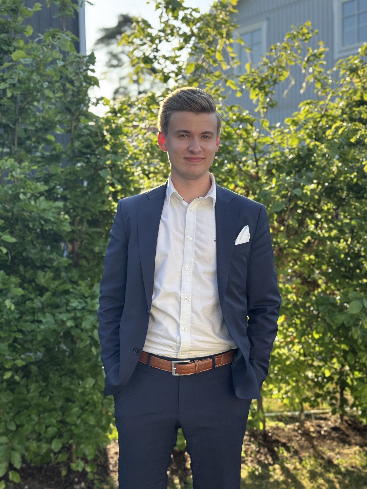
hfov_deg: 29.7
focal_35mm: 49
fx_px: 693
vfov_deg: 38.9
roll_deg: +1.3
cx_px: 181
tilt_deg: -1.8
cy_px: 246
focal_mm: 6.76
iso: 64
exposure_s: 1/774
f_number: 1.78
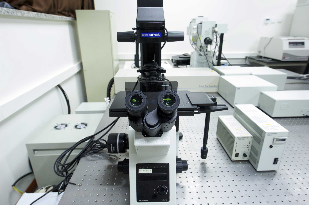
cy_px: 102
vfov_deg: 55.0
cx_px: 154
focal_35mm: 23
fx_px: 197
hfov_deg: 76.1
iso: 3200
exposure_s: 1/15
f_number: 8
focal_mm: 23
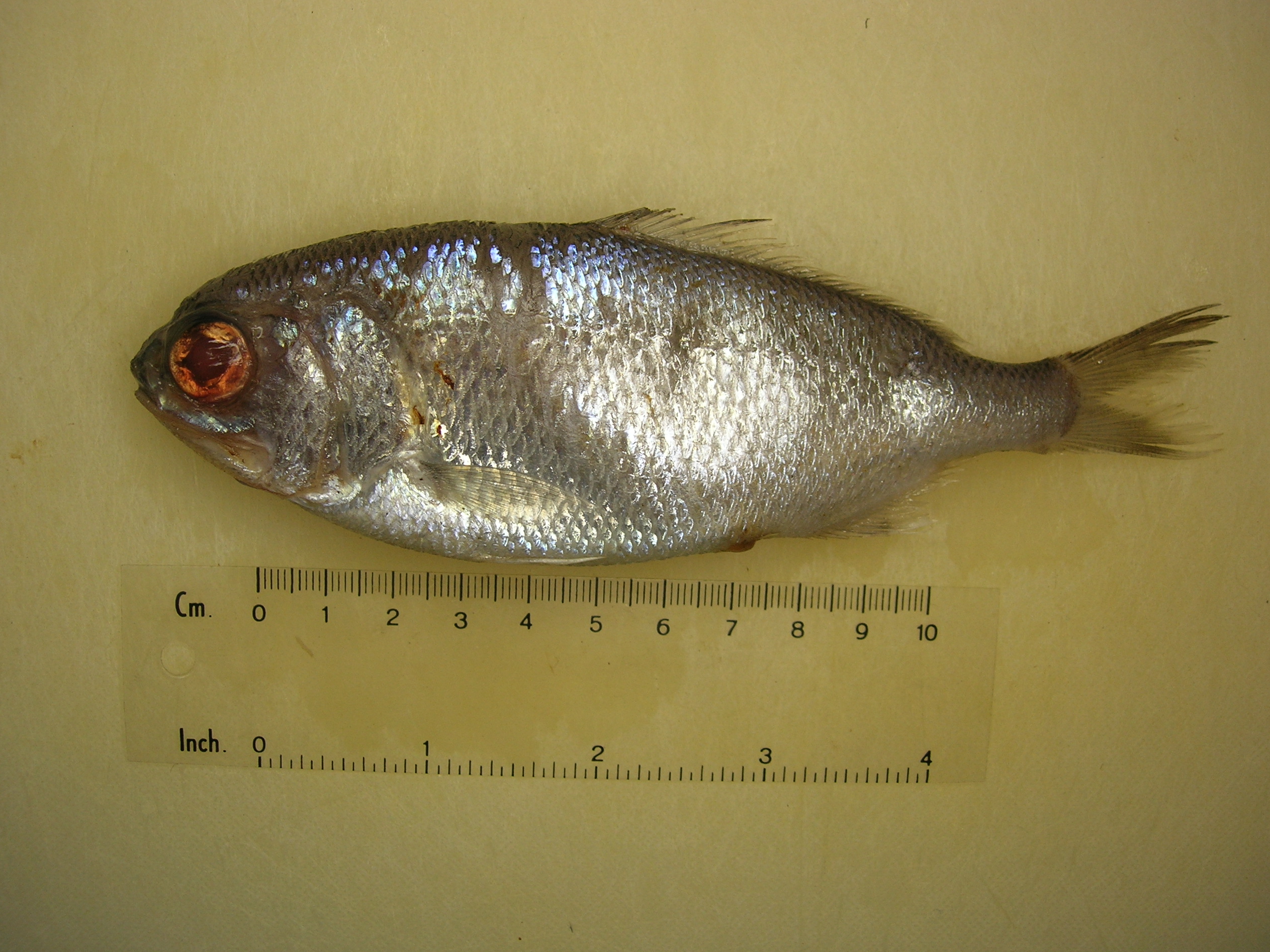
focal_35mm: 39
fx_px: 1431
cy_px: 471
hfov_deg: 47.9
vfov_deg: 36.8
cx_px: 640
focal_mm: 7.8
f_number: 2.8
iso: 64
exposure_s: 1/98.6
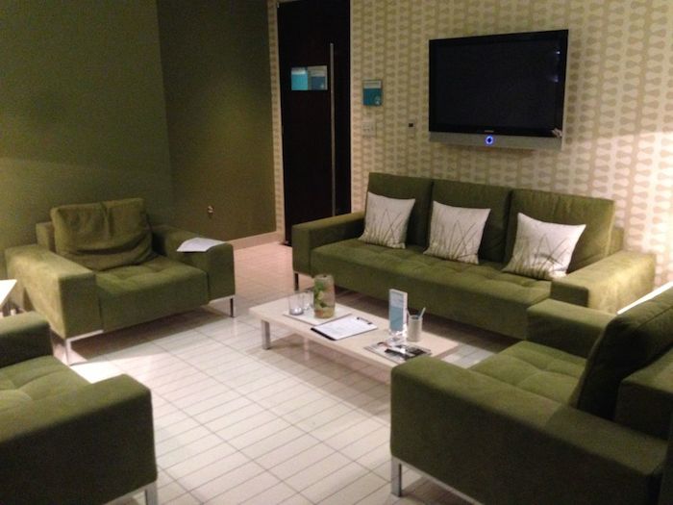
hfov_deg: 55.4
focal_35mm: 33
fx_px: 642
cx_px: 336
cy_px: 252
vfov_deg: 42.9
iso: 500
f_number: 2.4
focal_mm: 4.12
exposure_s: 1/15
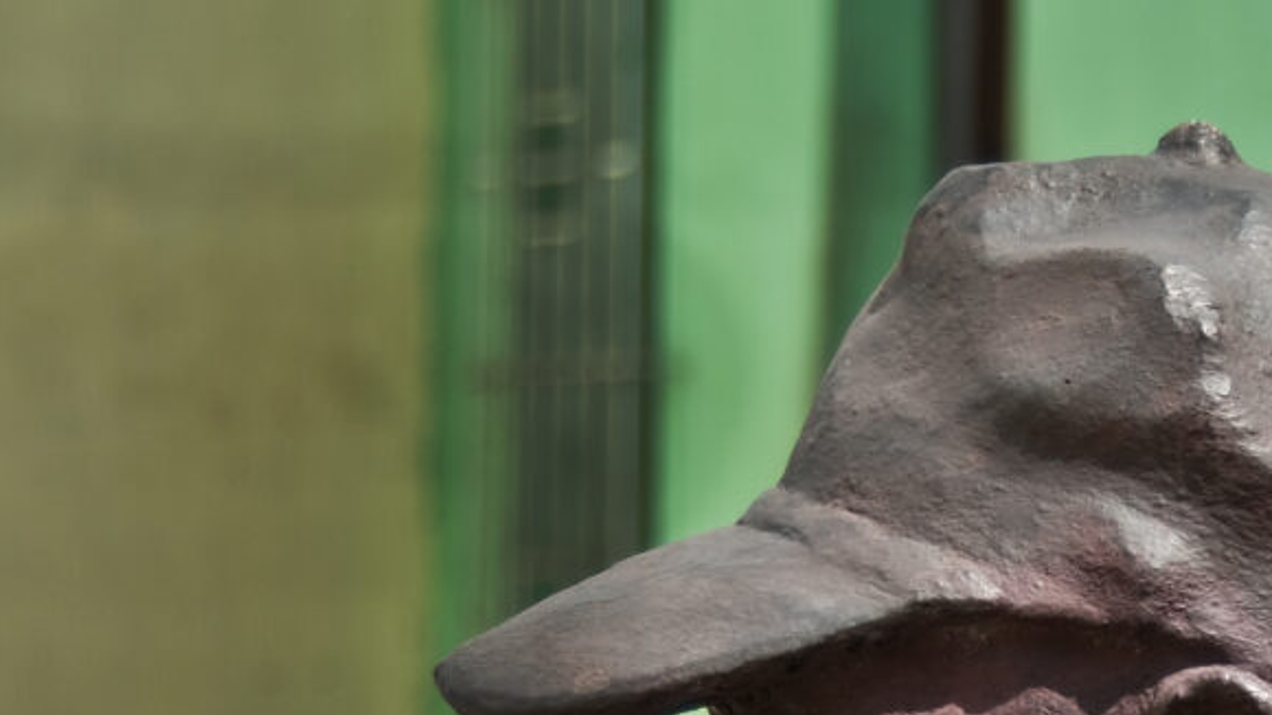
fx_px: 11389
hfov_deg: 6.4
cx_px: 1329
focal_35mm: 338
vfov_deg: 3.6
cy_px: 1276
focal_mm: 65
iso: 100
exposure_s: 1/250
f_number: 19
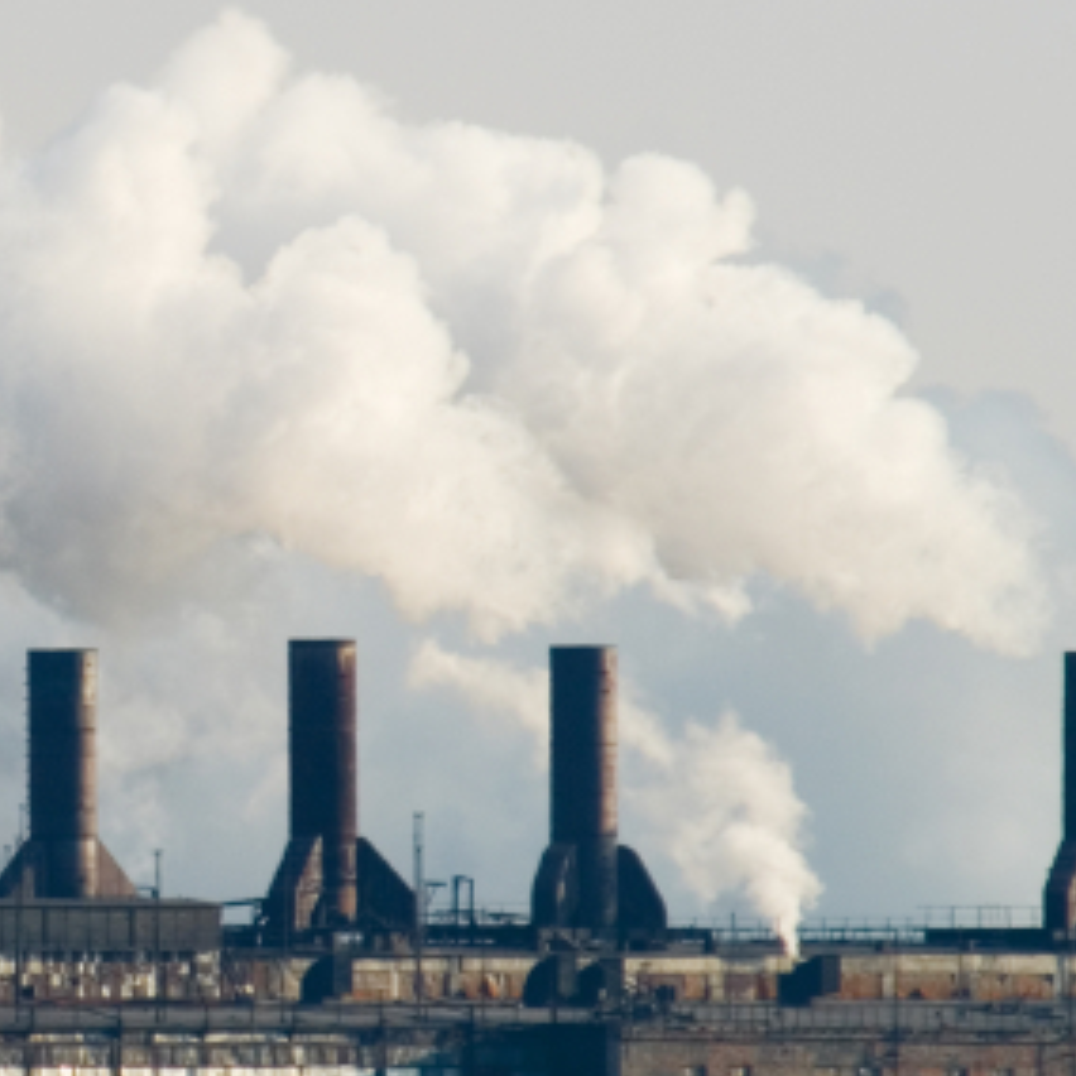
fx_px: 53525
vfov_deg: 1.2
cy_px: 616
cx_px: -100
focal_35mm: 1522
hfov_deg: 1.2
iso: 100
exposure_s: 1/250
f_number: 8
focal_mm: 400
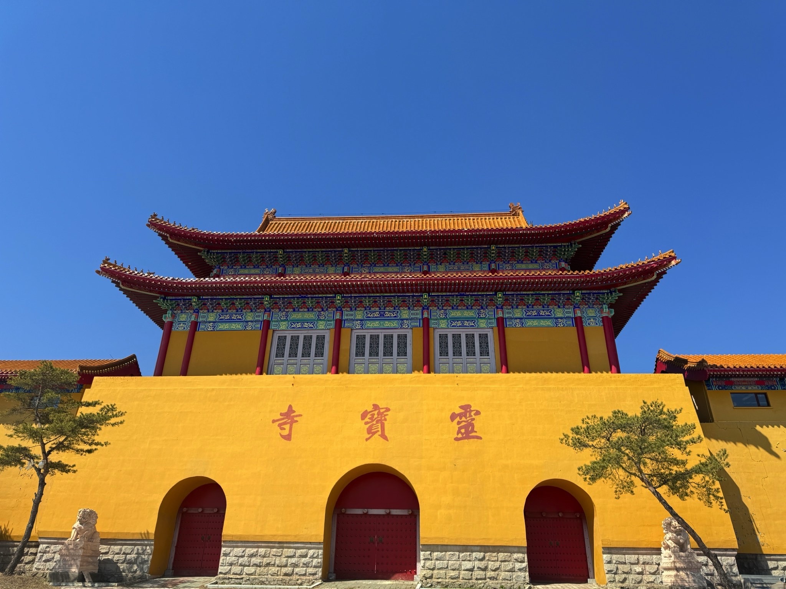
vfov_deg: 56.8
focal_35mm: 24
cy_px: 294
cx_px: 393
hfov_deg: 71.6
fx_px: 545
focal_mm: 6.76
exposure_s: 1/3597
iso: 80
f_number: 1.78
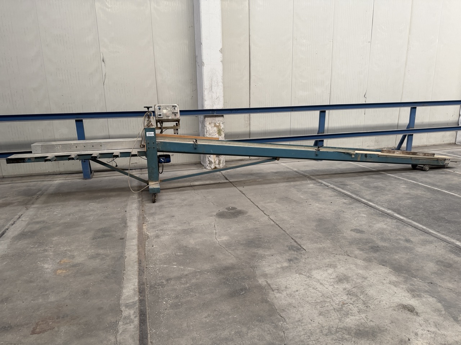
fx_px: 320
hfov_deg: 71.6
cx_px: 230
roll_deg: +1.2
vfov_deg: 56.8
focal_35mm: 24
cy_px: 172
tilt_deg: -13.4
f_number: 1.78
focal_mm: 6.76
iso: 200
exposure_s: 1/102
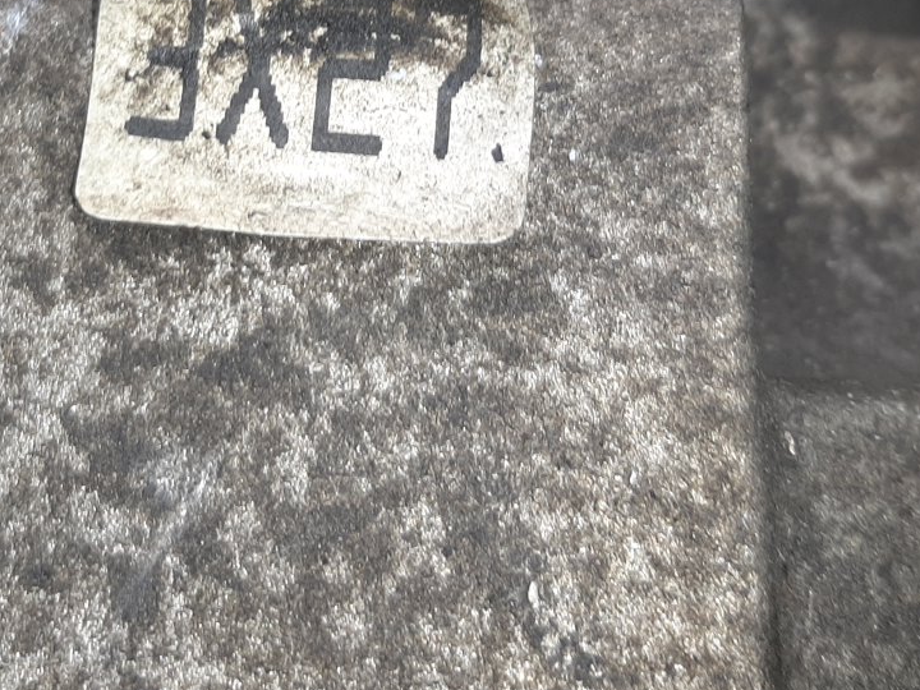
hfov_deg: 36.3
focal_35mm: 52
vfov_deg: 27.1
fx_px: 1382
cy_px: 78
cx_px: 284
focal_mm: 3.93
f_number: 1.7
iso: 51
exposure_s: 1/50
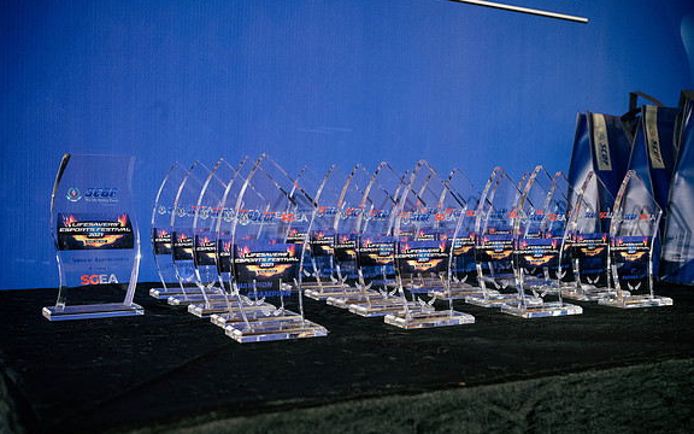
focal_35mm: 39
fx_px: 738
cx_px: 346
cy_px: 230
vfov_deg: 32.8
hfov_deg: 50.4
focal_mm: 38
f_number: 5.6
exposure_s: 1/100
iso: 4000
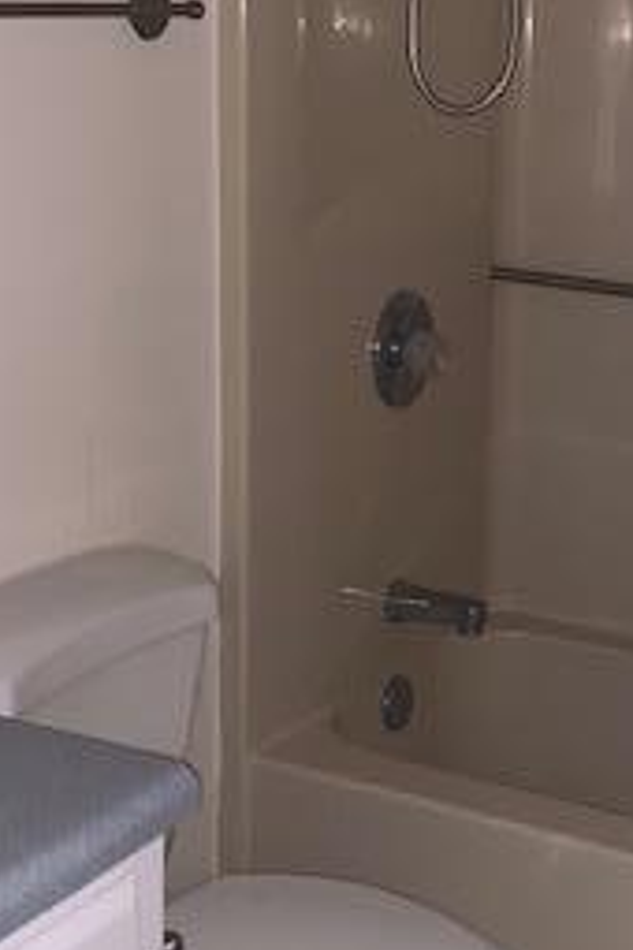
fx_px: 1793
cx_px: 499
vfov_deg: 29.6
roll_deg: -1.6
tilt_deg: -12.0
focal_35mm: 68
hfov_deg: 19.8
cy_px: 406
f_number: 1.8
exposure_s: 1/14
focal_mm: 4.25
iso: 80
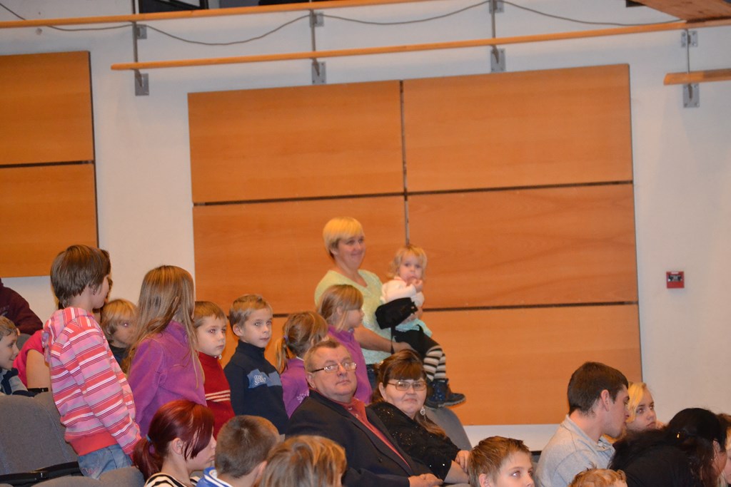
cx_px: 366
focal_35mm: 117
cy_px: 244
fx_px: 2376
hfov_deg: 17.5
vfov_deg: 11.7
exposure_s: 1/60
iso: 3200
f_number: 4.5
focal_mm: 78
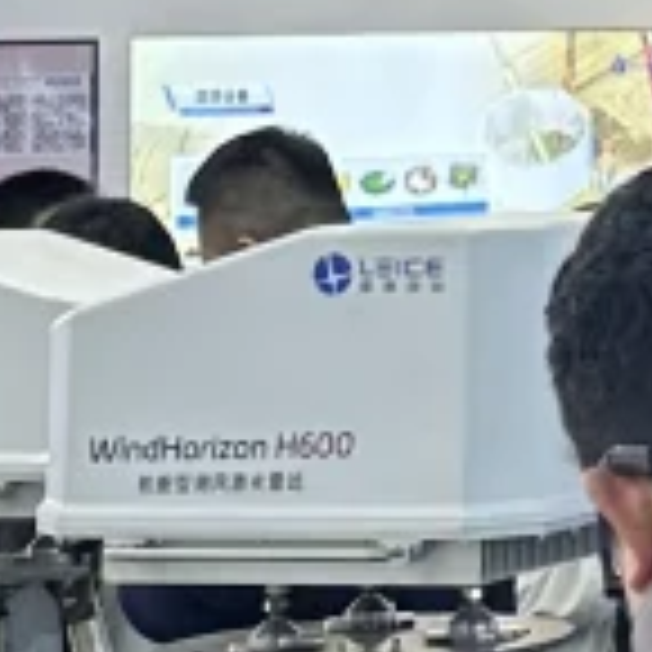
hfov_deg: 7.9
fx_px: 4496
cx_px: 1317
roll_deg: +0.8
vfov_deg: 8.1
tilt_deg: +6.9
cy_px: -423
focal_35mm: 211
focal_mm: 6.86
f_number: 1.78
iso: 100
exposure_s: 1/100
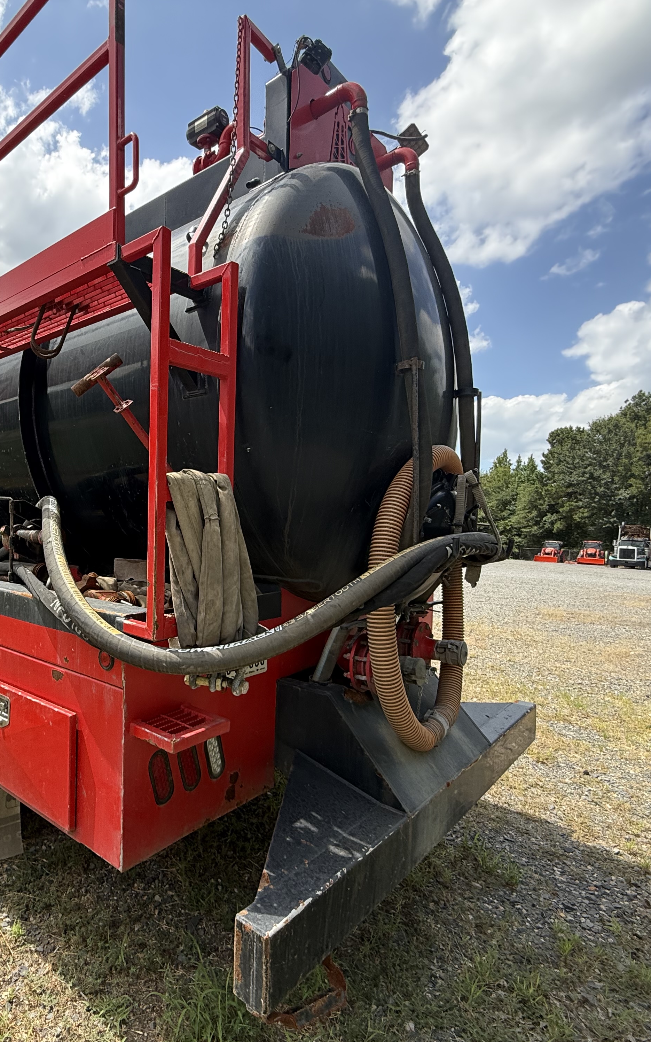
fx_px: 568
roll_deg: -3.0
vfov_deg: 85.1
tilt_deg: +1.0
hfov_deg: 56.9
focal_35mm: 20
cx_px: 170
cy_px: 526
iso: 64
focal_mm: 2.22
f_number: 2.2
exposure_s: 1/545
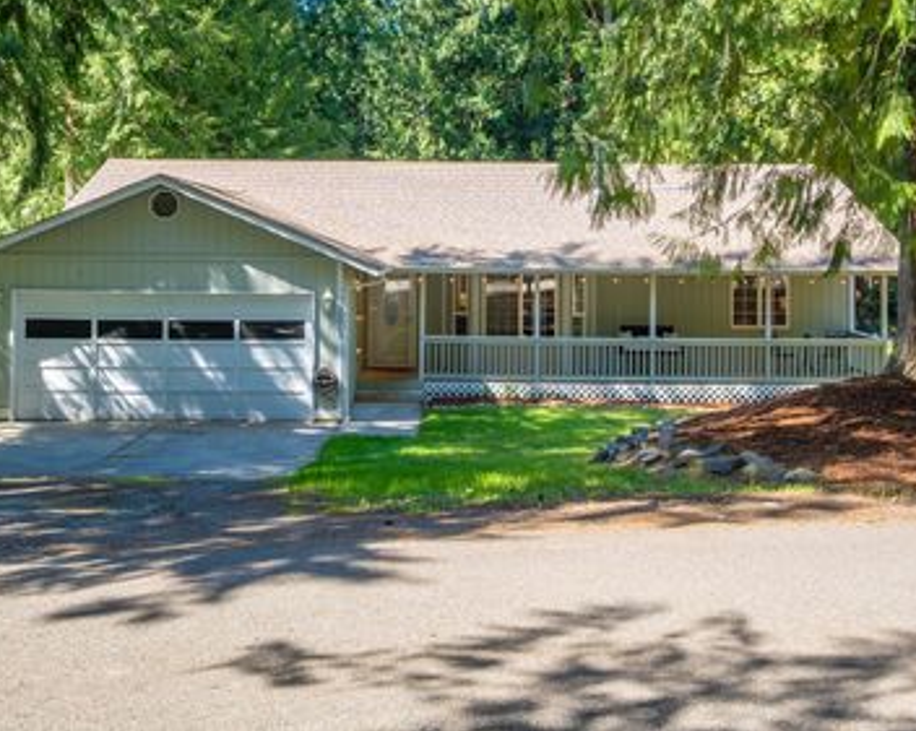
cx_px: 466
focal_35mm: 32
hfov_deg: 55.7
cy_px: 300
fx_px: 867
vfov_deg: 45.5
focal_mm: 24
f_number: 7.1
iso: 100
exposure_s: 1/40
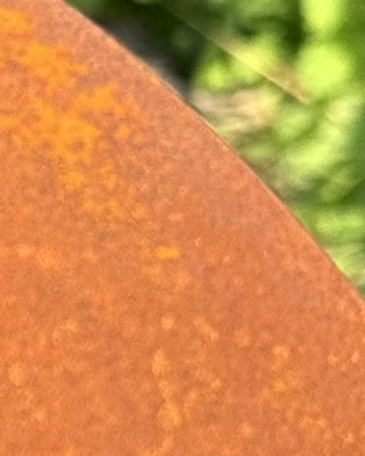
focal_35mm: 269
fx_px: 3634
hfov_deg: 5.6
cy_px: 505
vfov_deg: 7.1
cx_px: -476
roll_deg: +5.2
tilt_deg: -36.1
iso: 64
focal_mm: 6.76
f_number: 1.78
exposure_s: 1/966
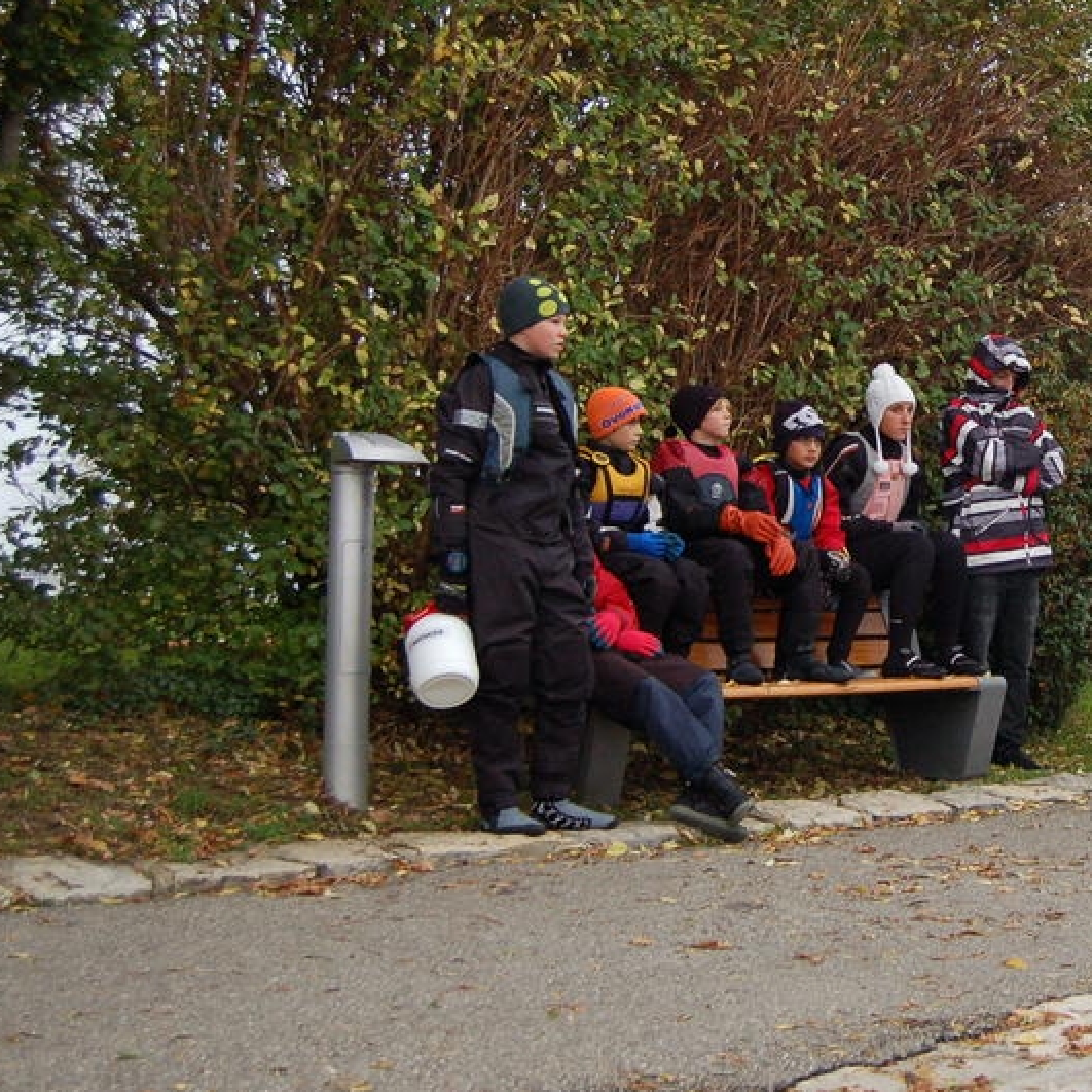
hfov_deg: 27.9
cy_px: 474
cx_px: 1006
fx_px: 2106
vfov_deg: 29.0
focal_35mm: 59
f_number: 4
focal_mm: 24
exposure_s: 1/500
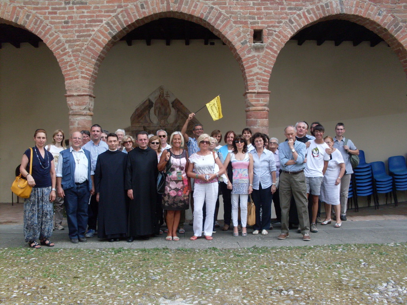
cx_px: 204
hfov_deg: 49.0
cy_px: 152
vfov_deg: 37.7
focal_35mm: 38
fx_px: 447
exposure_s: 1/250
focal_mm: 6.3
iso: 80
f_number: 2.8
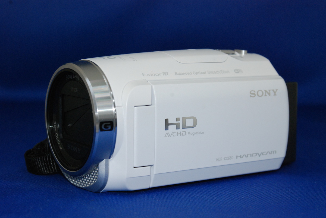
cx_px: 163
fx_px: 707
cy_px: 109
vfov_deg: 17.5
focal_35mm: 78
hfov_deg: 26.0
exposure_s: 1/200
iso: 1000
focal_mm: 52
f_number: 11
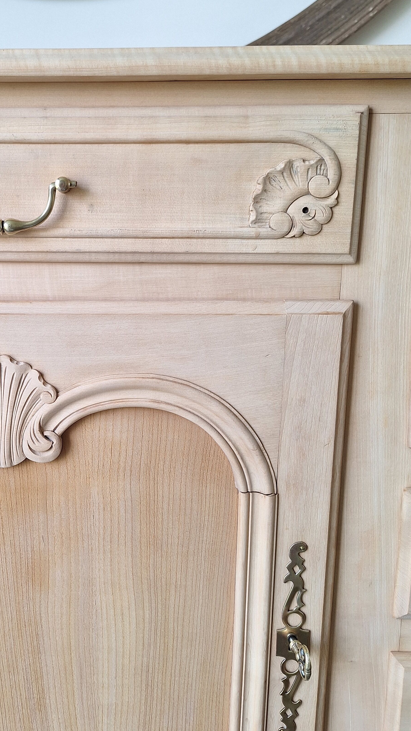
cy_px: 327
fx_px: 620
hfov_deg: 35.3
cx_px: 73
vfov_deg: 60.9
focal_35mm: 32
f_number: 1.8
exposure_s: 1/50
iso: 64
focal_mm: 5.54
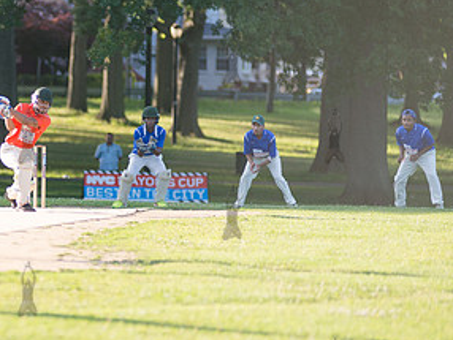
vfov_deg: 3.8
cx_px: 27
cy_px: 135
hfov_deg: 5.1
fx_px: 5108
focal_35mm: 390
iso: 400
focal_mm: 200
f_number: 2.8
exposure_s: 1/2000
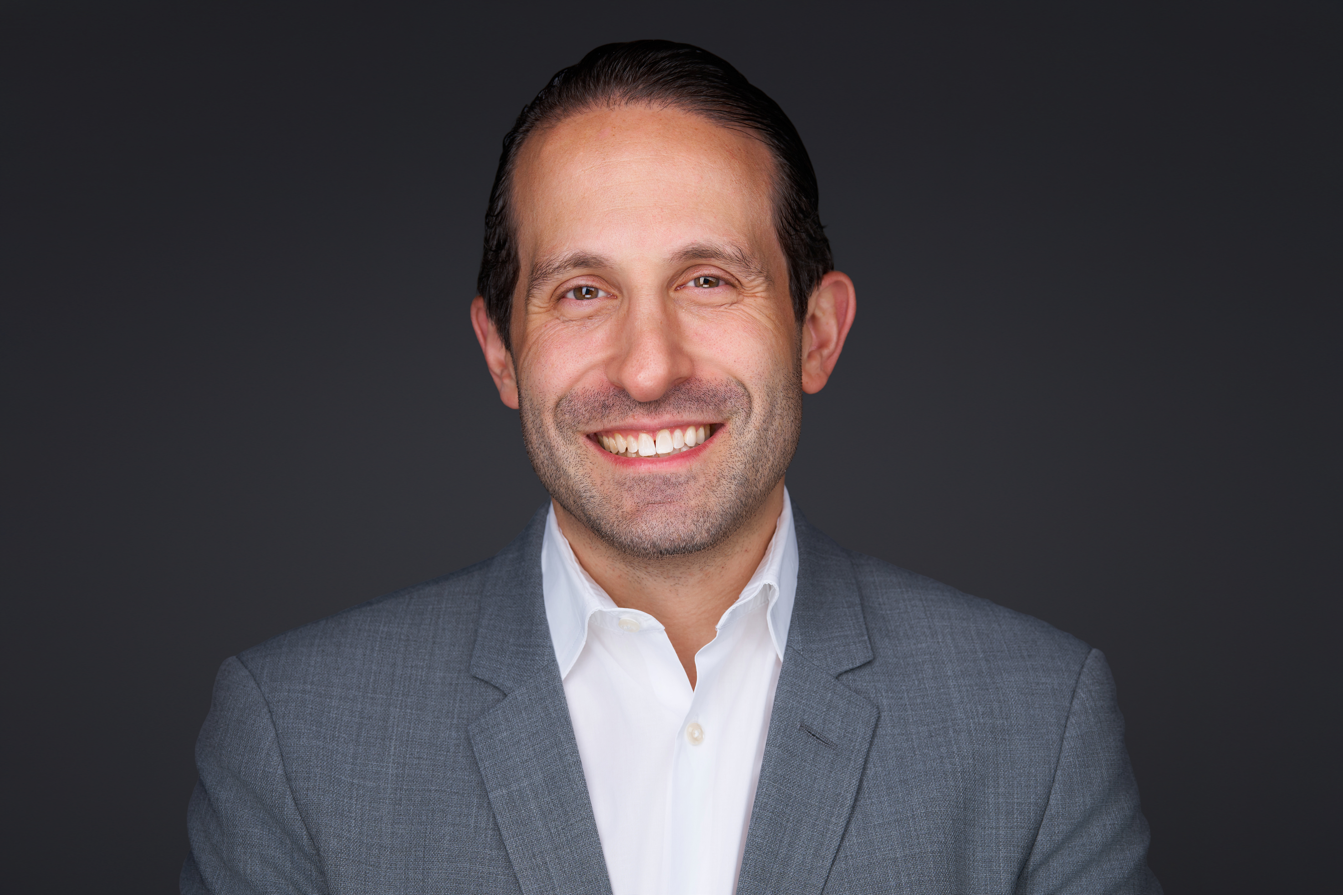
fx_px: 3506
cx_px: 672
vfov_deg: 14.5
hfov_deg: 21.7
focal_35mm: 94
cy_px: 448
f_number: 5.6
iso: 100
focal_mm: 94
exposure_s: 1/160
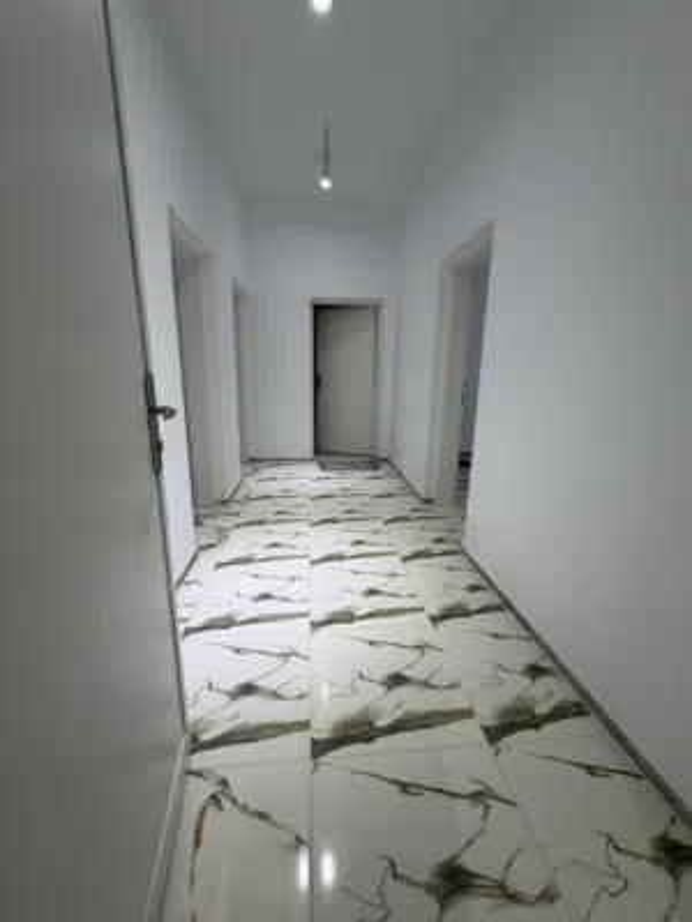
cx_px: 346
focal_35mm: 14
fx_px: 373
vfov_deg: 102.1
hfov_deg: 85.7
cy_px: 461
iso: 40
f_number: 2.2
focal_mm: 2.22
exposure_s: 1/100
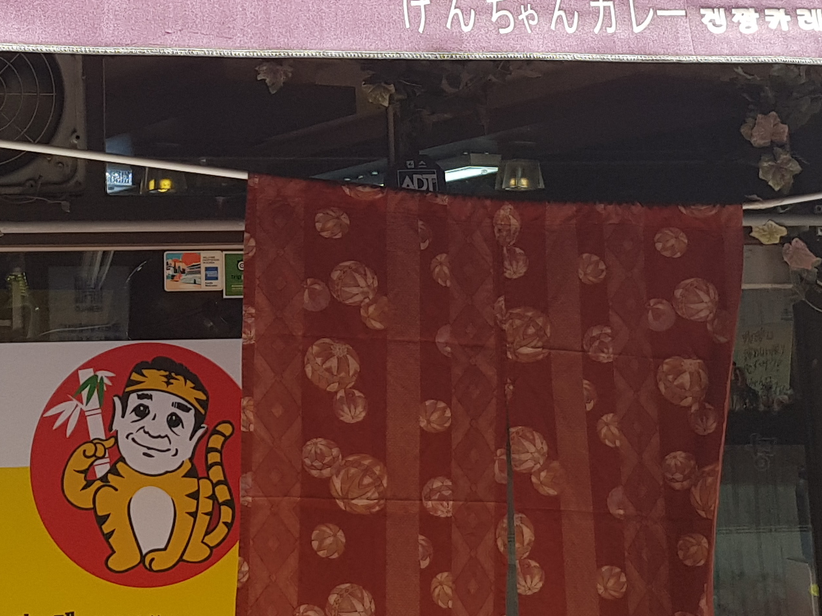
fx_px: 1971
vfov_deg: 17.4
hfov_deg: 23.5
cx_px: 294
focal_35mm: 83
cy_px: 23
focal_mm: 4.3
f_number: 1.7
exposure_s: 1/394
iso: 40
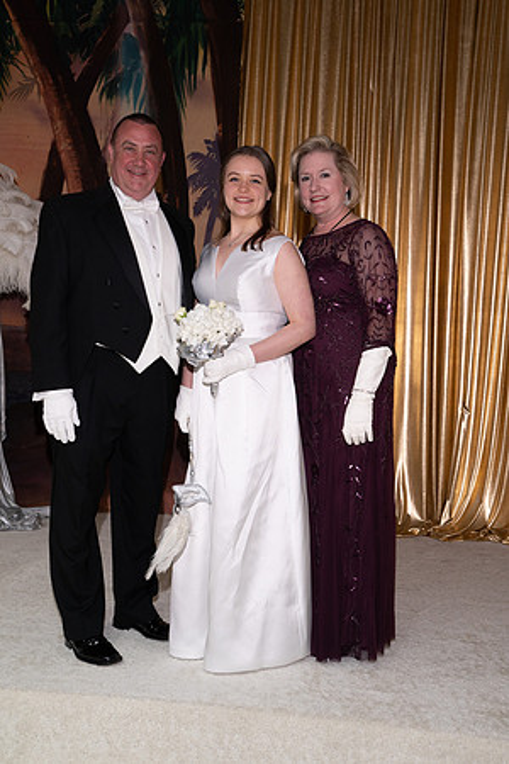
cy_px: 382
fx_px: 912
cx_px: 254
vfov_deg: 45.4
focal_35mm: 43
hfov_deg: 31.2
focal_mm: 43
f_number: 5.6
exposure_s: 1/160
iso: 800
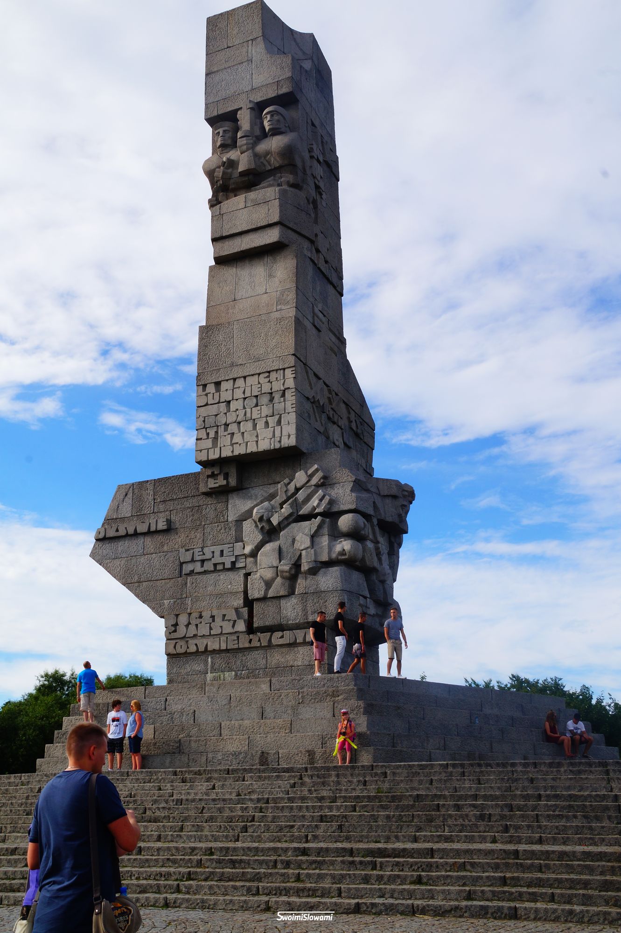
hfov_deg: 36.8
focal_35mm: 36
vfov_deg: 53.2
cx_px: 310
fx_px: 933
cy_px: 466
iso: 100
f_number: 16
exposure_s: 1/40
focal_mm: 24
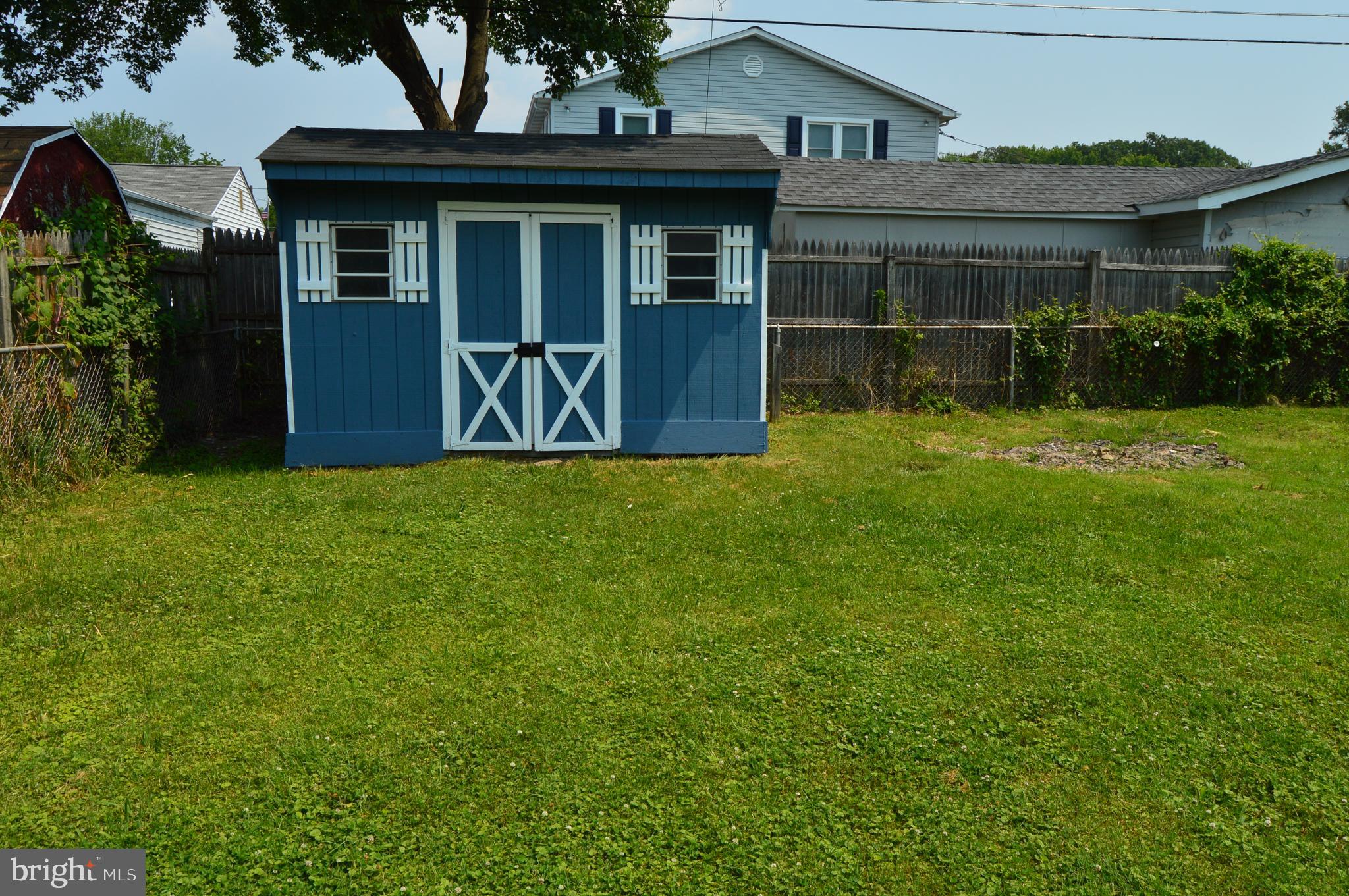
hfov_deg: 67.4
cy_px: 448
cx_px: 674
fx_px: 1011
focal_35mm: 27
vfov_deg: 47.8
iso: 250
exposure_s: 1/500
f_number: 11
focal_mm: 18
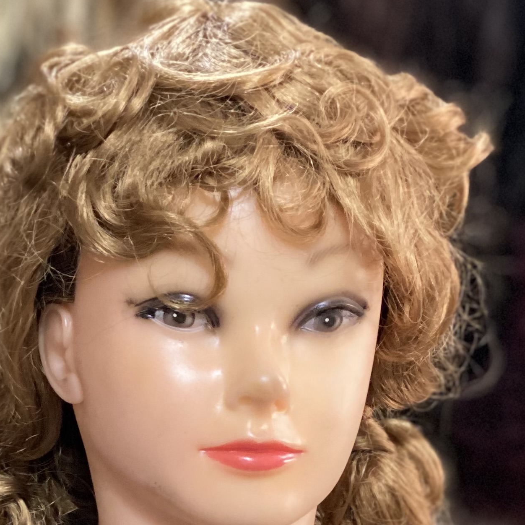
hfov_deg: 11.8
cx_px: 261
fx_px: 2540
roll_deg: -2.6
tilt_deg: -13.8
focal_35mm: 148
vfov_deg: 11.6
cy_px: 619
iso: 250
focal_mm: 6
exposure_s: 1/67
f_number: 2
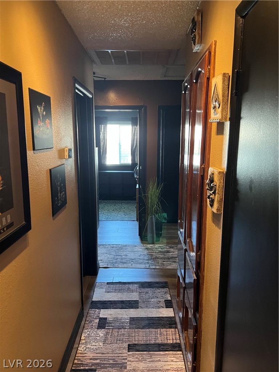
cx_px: 140
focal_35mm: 26
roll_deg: -0.3
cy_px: 186
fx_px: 279
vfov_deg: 67.3
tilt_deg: -10.8
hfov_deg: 53.1
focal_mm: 5.7
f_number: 1.5
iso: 400
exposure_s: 1/40
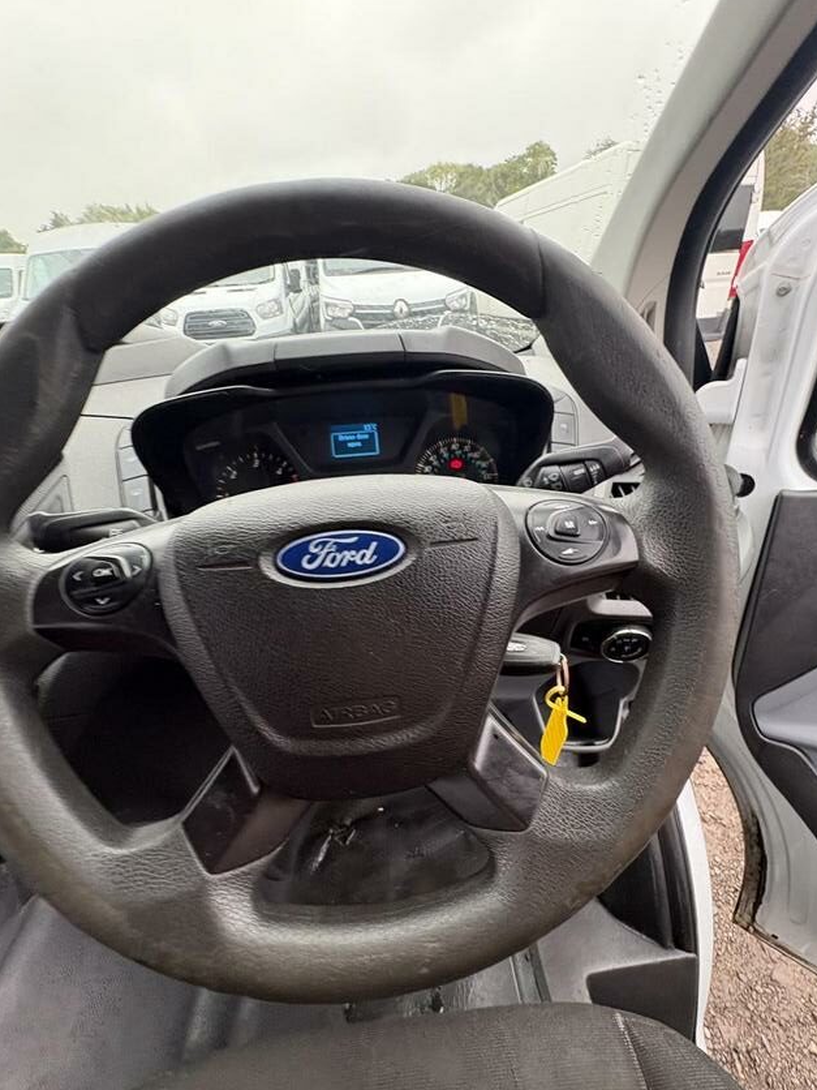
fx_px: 472
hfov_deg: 81.7
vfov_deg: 98.1
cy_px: 568
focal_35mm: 15
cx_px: 414
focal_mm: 2.22
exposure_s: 1/64
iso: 200
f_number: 2.2
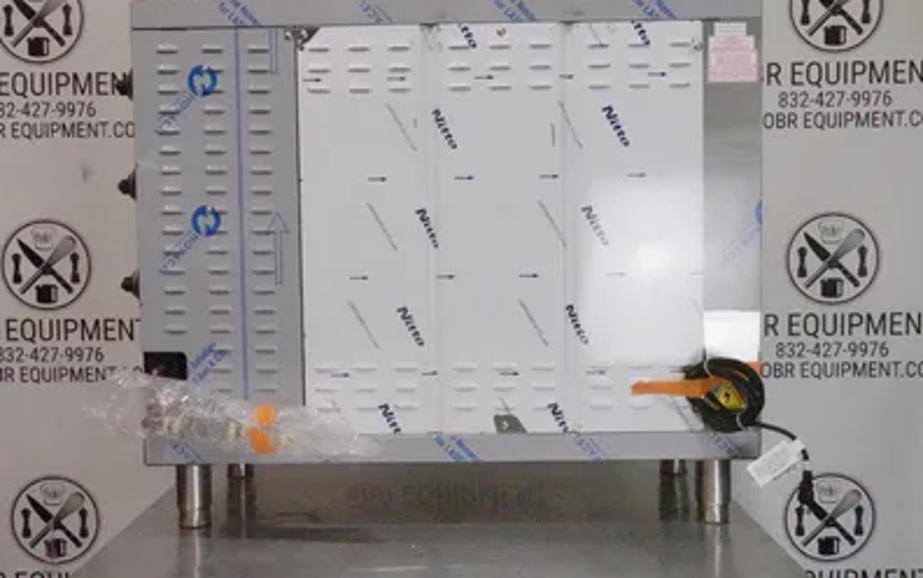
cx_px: 462
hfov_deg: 54.0
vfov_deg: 35.4
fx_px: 906
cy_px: 272
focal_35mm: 36
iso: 12800
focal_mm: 13.03
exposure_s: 1/500
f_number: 8
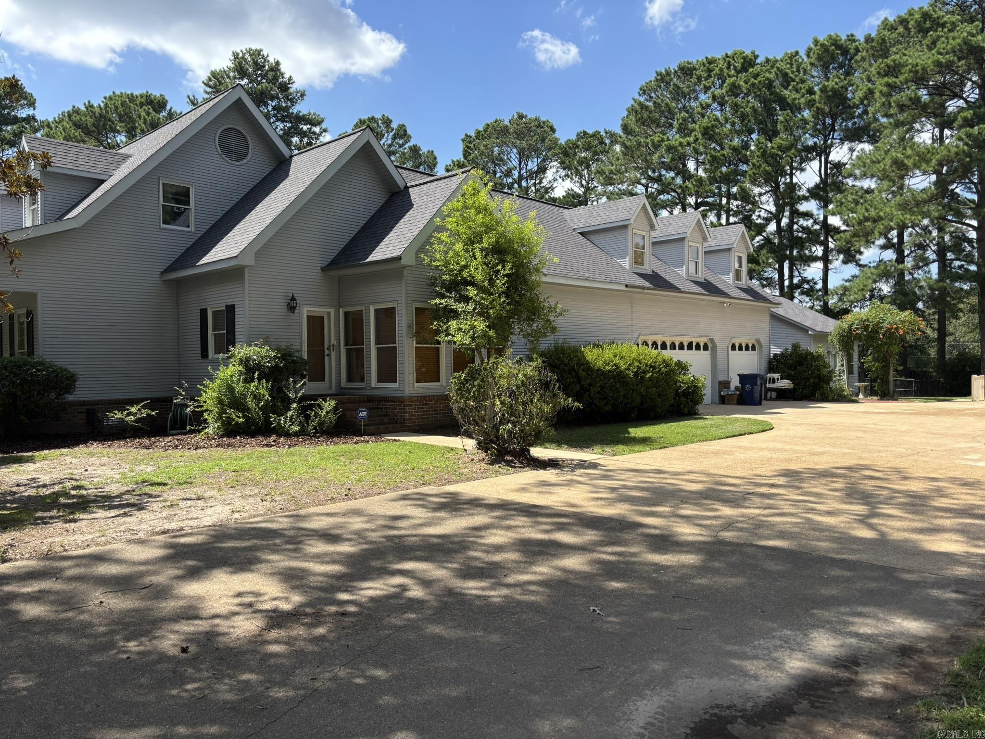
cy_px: 370
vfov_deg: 53.1
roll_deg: +1.0
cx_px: 492
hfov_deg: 67.3
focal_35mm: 26
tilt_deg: -1.2
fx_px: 740
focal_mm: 5.96
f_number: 1.6
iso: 50
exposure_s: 1/1567
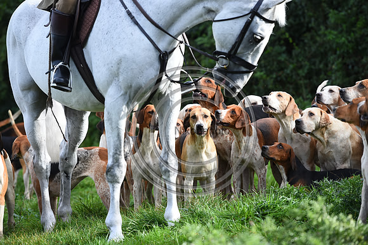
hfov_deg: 12.1
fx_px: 1737
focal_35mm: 170
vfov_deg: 8.1
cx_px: 184
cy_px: 122
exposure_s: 1/800
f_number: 4
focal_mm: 170
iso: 360
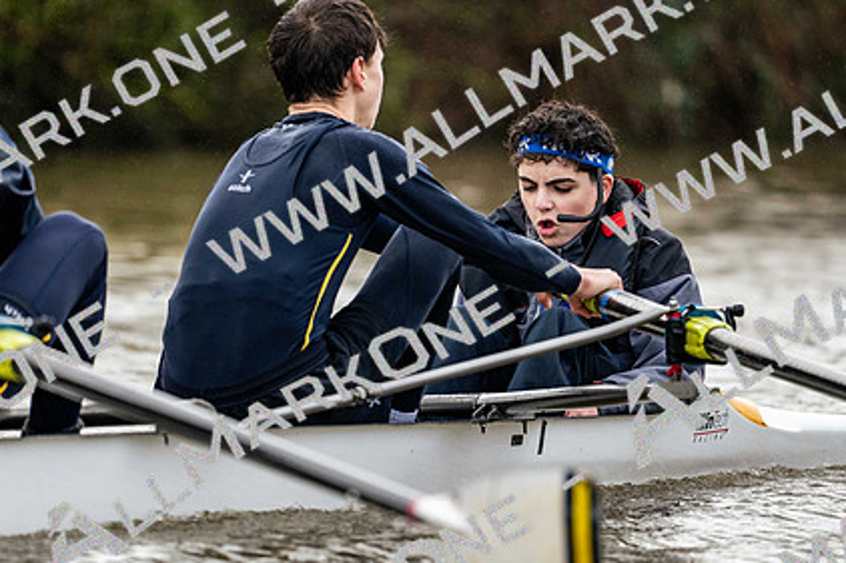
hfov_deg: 3.8
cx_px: 455
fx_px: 12919
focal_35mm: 550
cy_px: 279
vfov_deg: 2.5
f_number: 4.5
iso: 1250
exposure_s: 1/1600
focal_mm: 400
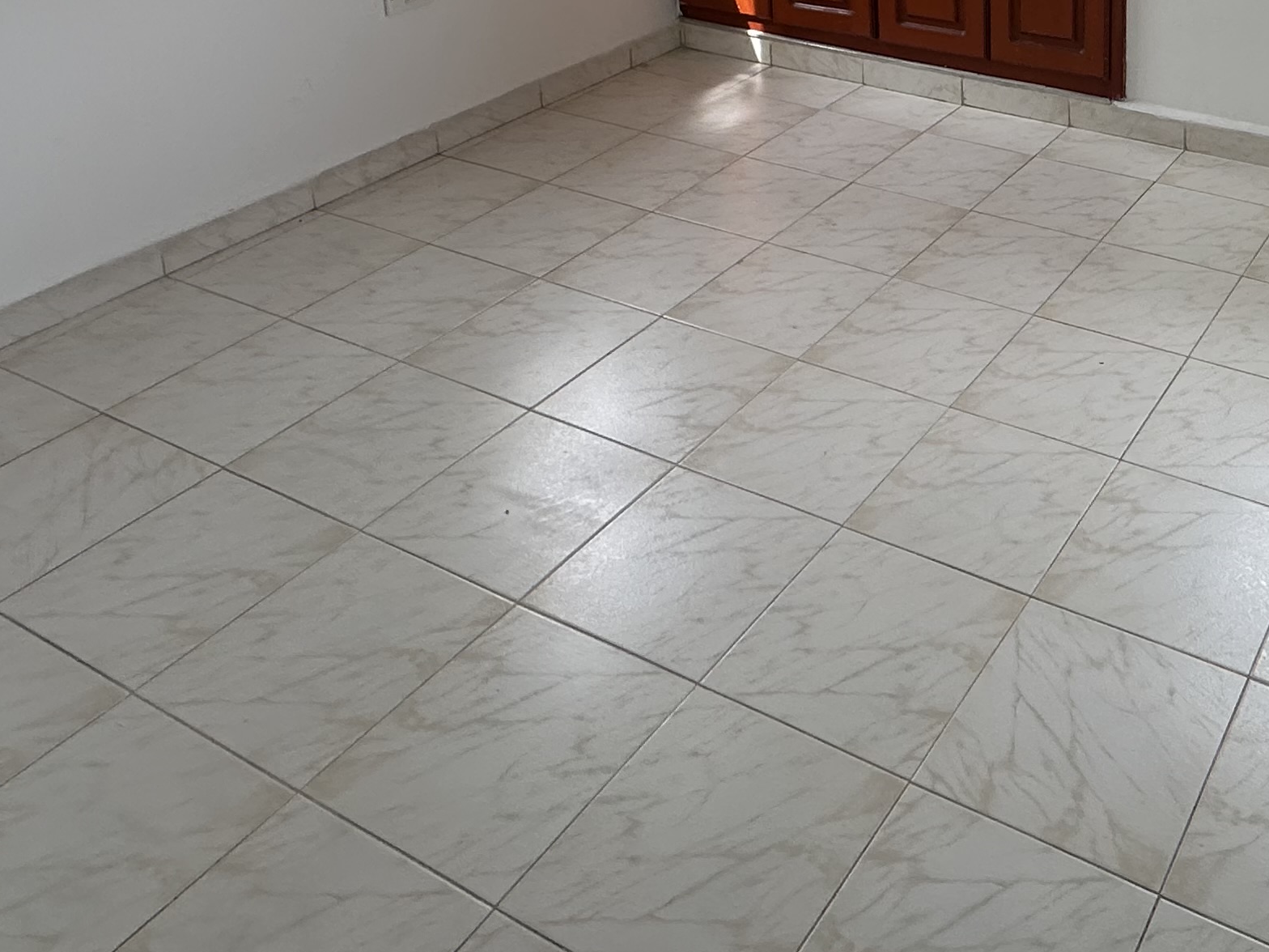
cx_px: 1083
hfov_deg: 47.4
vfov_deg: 34.3
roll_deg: -0.9
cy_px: -98
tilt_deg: -14.9
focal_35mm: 36
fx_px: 1320
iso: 40
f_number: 2.2
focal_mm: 2.22
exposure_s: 1/156
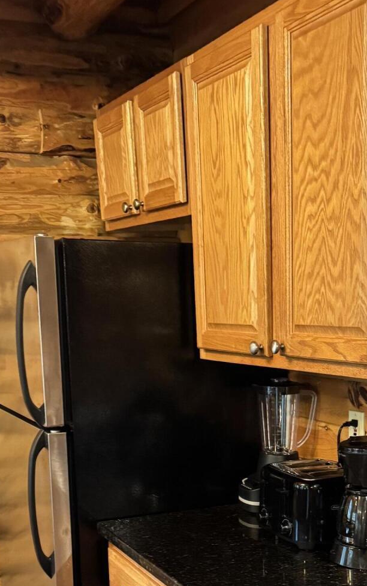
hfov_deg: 24.8
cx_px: 243
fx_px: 831
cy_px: 520
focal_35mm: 52
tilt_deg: -12.9
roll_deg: +2.1
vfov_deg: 36.6
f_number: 1.78
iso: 800
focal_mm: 6.76
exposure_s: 1/40
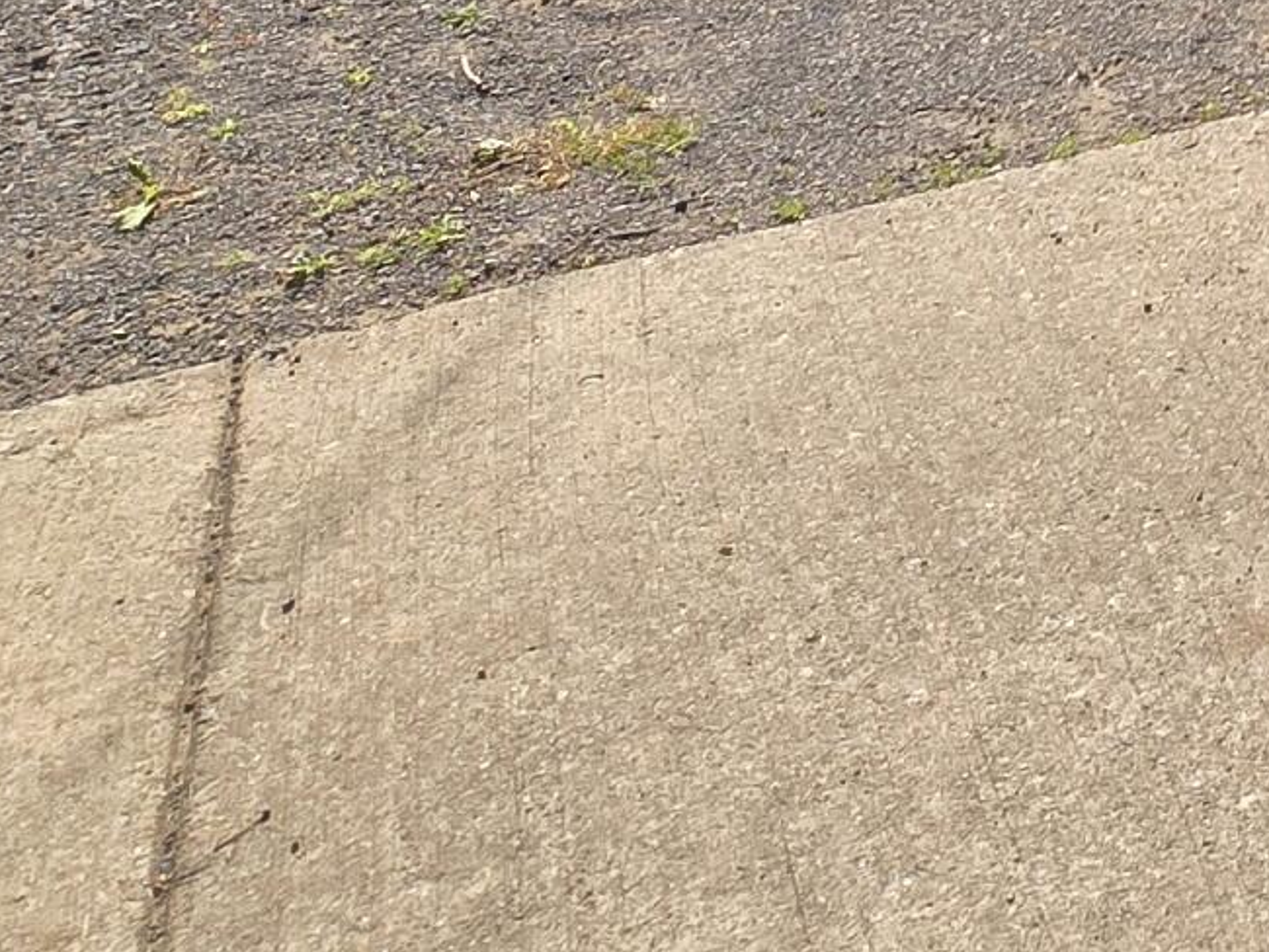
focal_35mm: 60
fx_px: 2200
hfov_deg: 25.6
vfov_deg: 18.5
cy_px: -813
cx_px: 1818
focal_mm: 2.2
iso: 50
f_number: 2.2
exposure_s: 1/1090
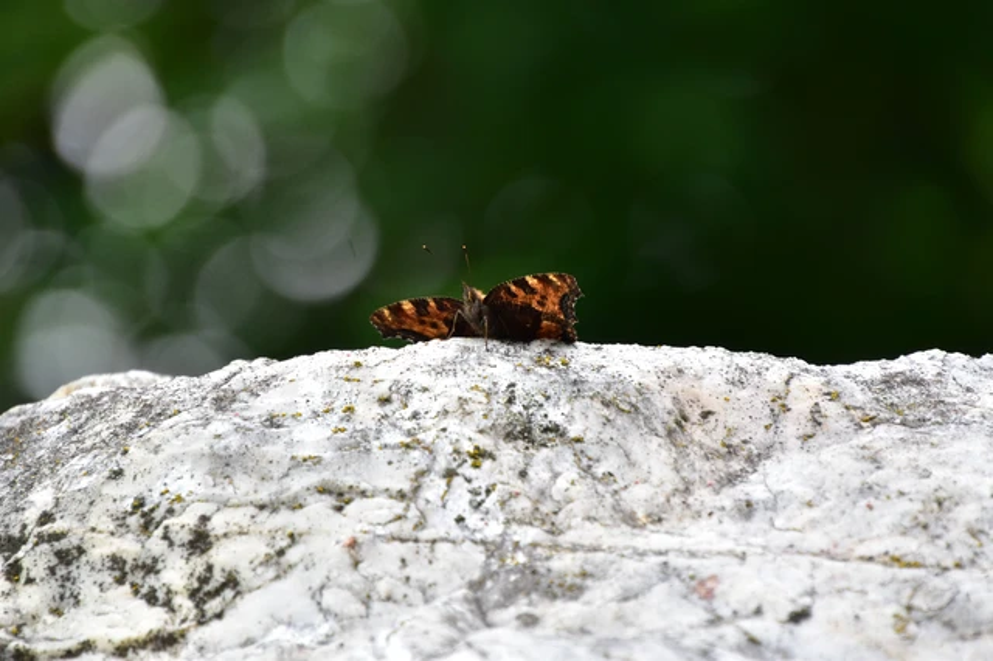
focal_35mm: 525
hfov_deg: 3.9
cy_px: 330
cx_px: 496
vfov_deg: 2.6
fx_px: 14473
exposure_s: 1/640
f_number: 6.3
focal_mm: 350
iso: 1000
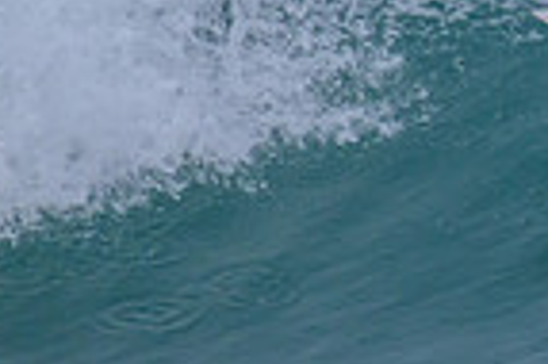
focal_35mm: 3696
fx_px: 56196
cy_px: -62
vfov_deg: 0.4
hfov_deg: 0.6
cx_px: 959
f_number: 11
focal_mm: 800
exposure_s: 1/2000
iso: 800
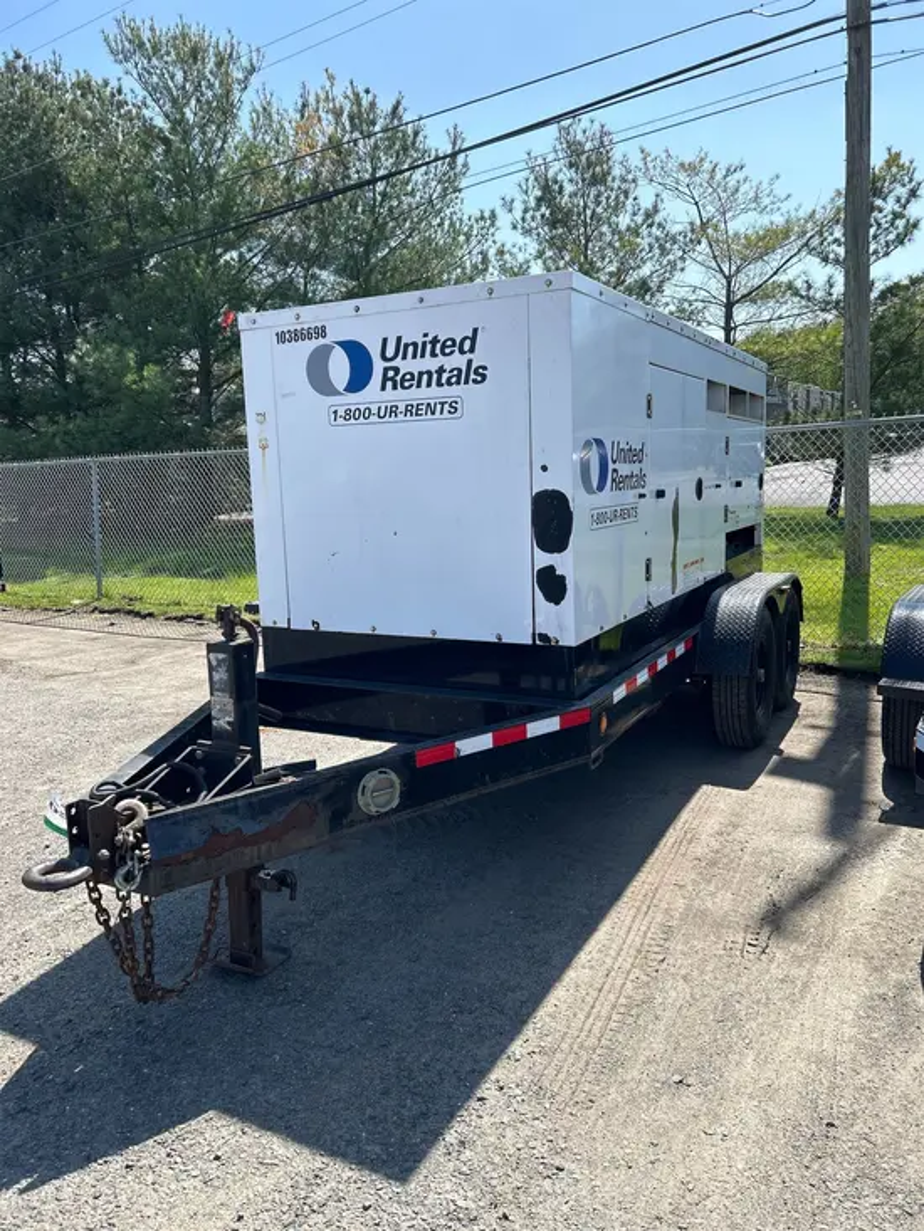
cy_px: 616
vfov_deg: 67.3
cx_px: 462
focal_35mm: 26
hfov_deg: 53.1
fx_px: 925
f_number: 1.5
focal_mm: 5.7
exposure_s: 1/2513
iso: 50
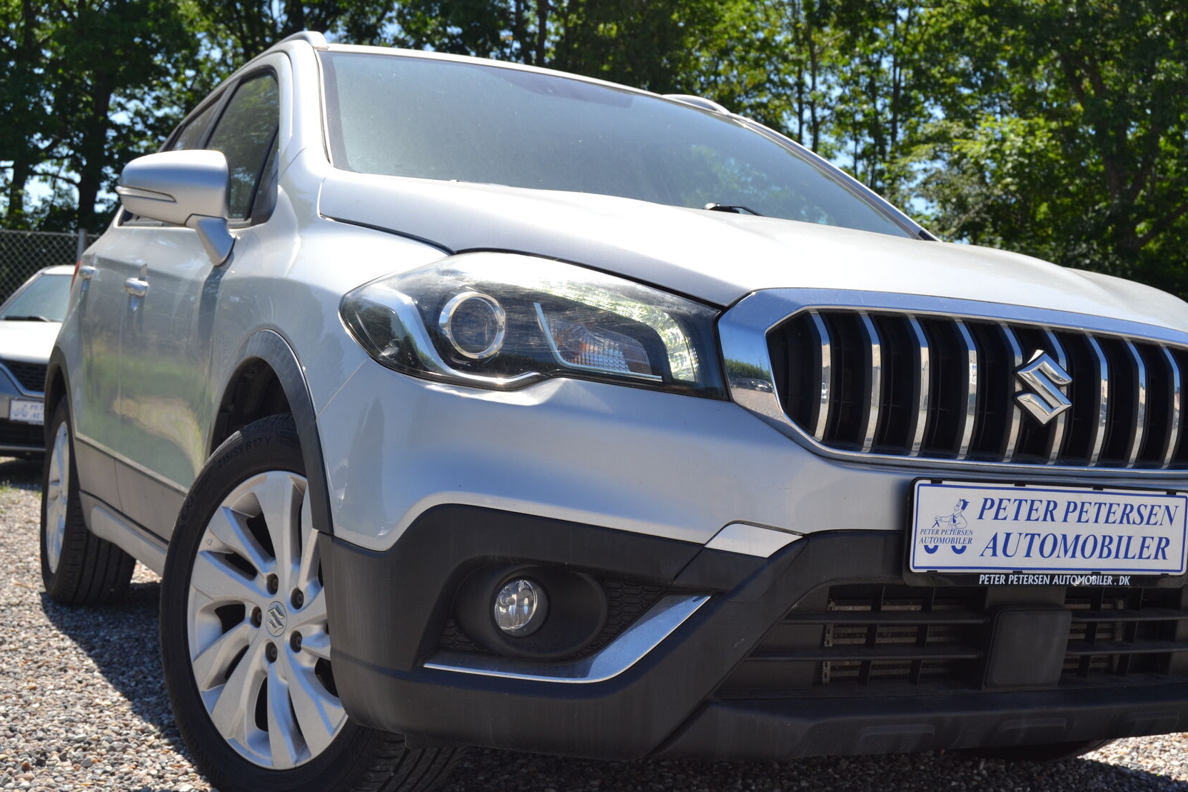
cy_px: 396
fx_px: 1485
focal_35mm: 45
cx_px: 670
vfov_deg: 29.9
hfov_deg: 43.5
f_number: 8
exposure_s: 1/250
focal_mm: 26
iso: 100
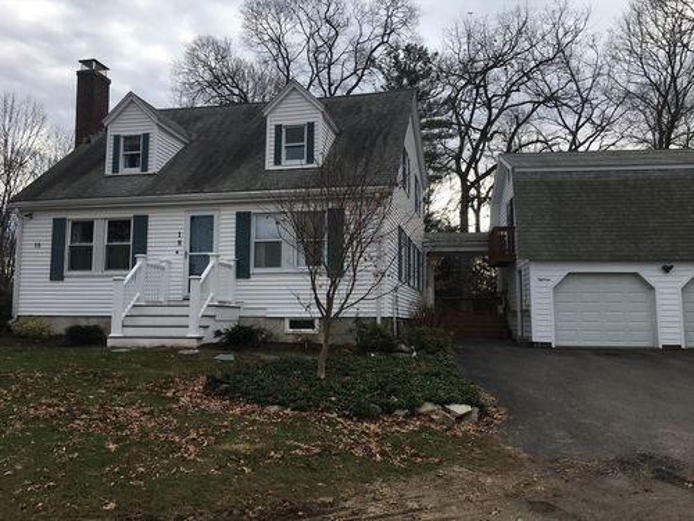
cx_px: 347
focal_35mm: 29
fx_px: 581
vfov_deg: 48.2
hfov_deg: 61.7
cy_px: 260
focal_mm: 4.15
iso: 25
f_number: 2.2
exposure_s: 1/874
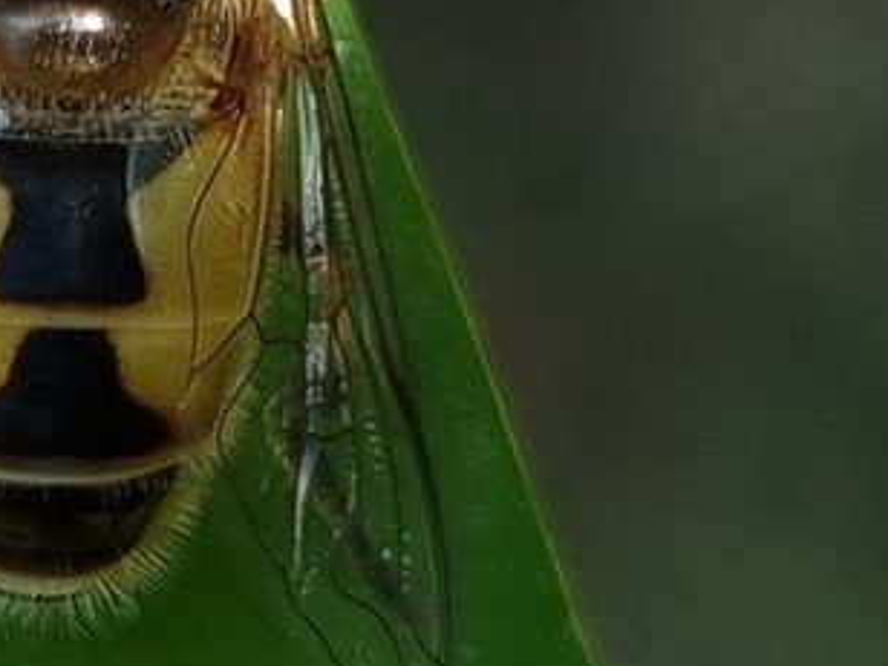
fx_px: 1847
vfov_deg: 20.2
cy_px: 133
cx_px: 59
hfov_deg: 26.0
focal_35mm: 72
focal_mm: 5.4
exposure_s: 1/323
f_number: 1.8
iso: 50
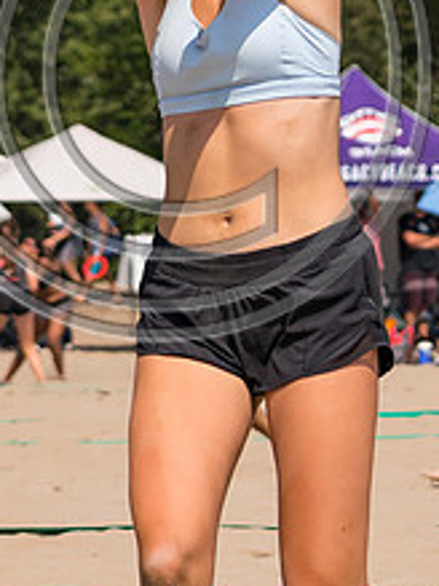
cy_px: 70
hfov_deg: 6.0
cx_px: 287
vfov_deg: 7.9
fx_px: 4215
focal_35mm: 249
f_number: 4
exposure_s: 1/2500
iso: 200
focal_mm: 56
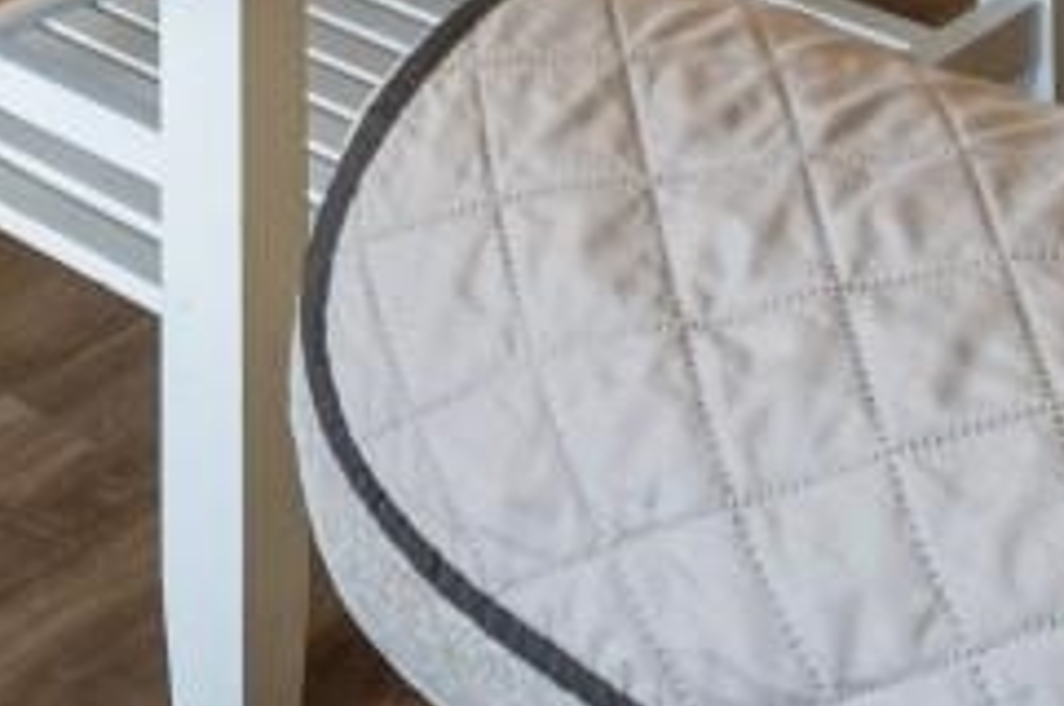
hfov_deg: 19.2
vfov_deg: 10.0
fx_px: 2981
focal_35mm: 101
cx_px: -177
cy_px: -1416
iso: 100
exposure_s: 1/13
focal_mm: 10
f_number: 4.5
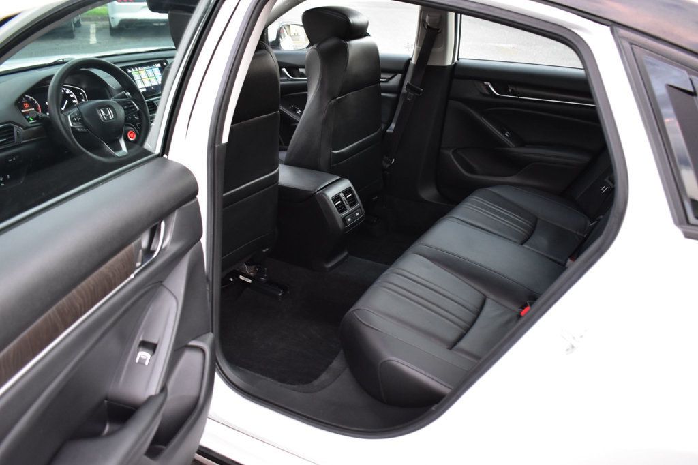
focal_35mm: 32
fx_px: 611
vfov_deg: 41.7
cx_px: 349
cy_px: 232
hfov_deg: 59.5
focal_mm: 21
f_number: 4
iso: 1600
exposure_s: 1/15
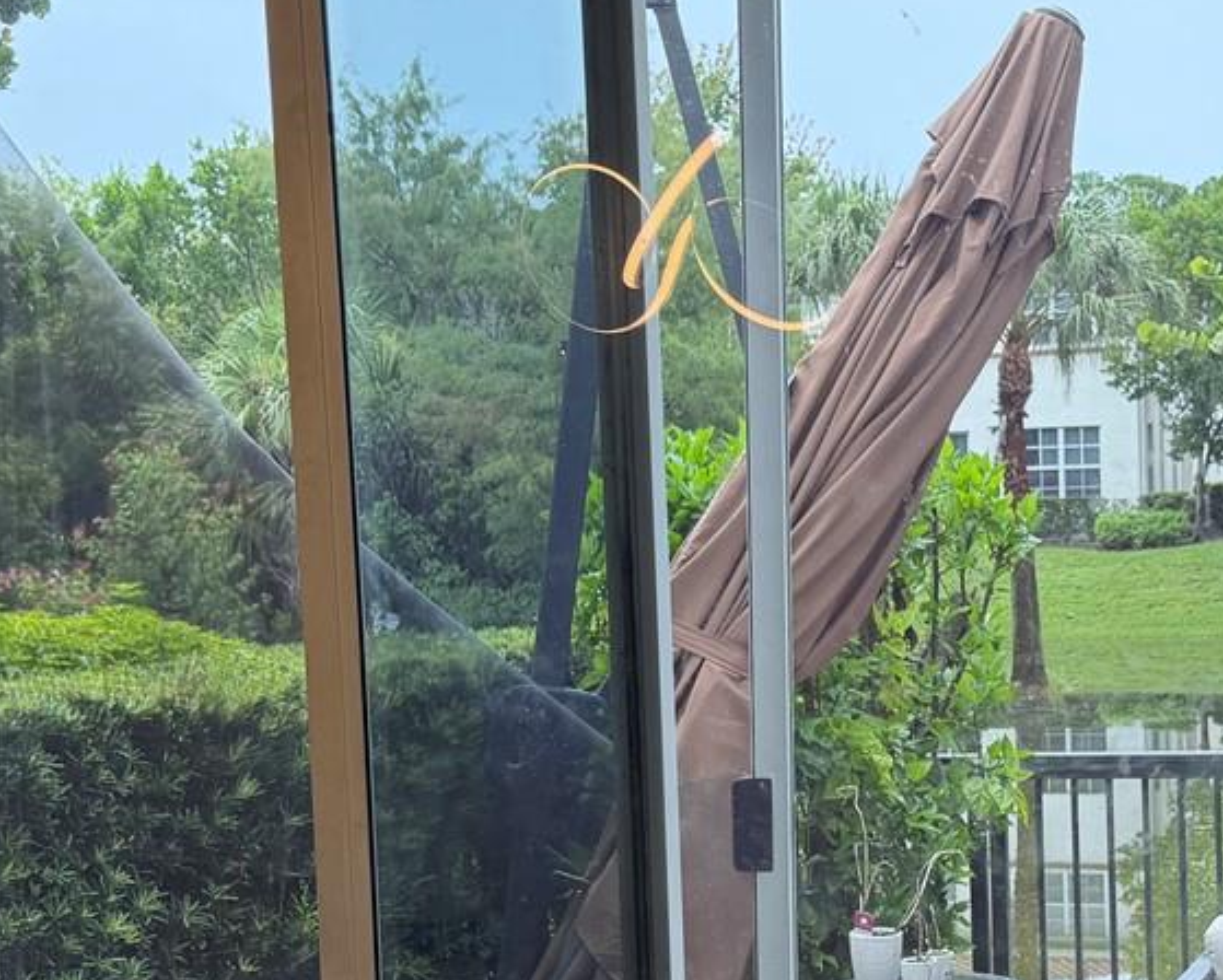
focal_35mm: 67
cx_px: 886
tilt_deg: -6.5
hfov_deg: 28.0
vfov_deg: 22.7
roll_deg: +2.3
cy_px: 691
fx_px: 2427
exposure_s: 1/252
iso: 80
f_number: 1.78
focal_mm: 6.76
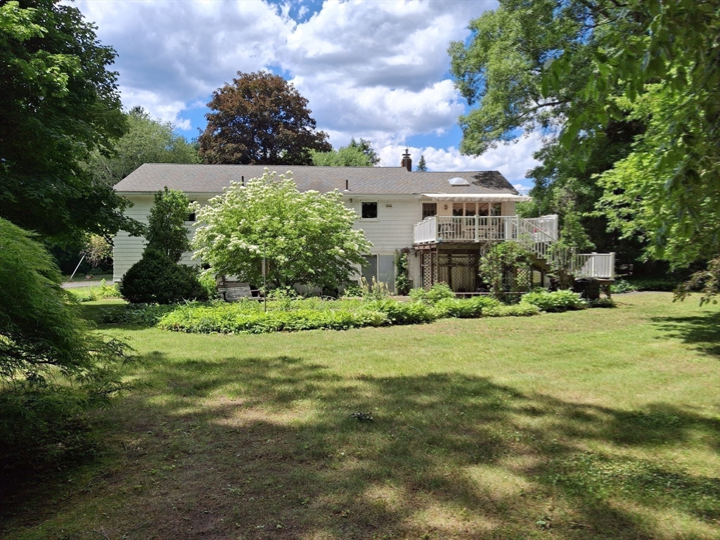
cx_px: 360
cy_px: 270
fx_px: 520
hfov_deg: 69.4
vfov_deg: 54.9
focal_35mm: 25
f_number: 1.8
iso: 25
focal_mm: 4.69
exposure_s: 1/1414
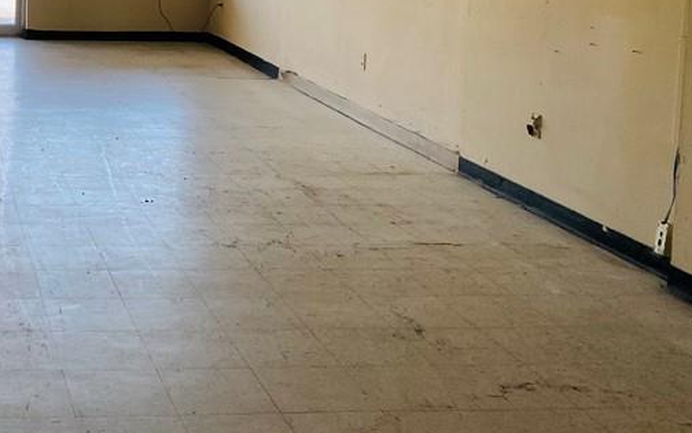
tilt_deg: -4.6
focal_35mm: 56
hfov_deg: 33.2
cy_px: -14
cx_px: -3
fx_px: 1056
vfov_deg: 22.2
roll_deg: -0.5
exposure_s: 1/121
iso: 80
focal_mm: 4.25
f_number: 1.8
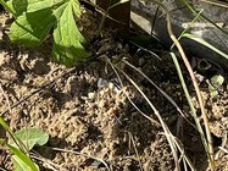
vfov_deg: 4.5
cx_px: 49
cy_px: -81
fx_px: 2166
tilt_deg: -53.4
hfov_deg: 6.0
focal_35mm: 329
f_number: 2.8
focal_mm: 9
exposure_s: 1/330
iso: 32
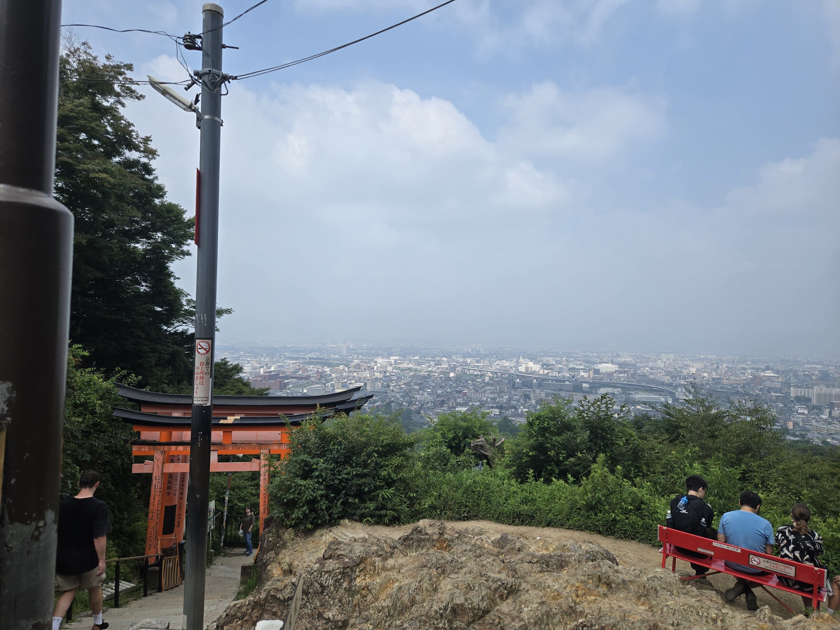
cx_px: 420
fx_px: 558
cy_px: 315
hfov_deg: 73.9
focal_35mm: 23
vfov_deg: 58.9
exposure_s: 1/2314
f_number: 1.8
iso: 25
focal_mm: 5.4
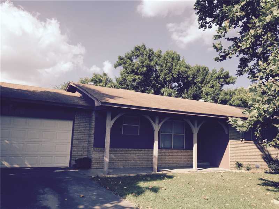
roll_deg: -2.2
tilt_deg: +7.9
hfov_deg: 61.7
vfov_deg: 48.2
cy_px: 104
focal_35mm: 29
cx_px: 140
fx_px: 234
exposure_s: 1/1130
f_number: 2.2
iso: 32
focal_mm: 4.15
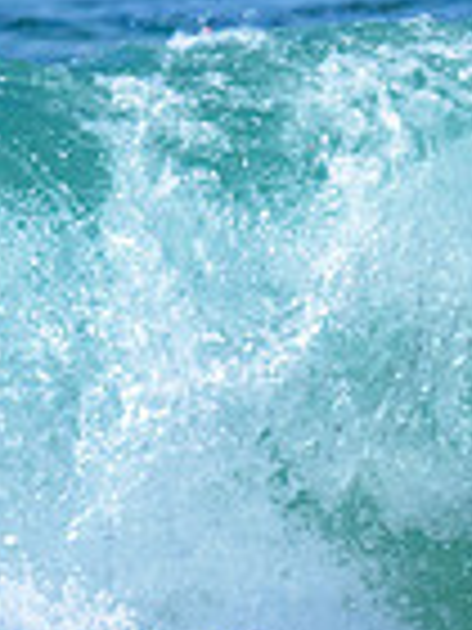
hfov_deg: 0.3
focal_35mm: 4390
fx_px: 79812
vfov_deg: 0.5
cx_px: 580
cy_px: 282
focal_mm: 800
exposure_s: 1/2000
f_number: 6.3
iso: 280
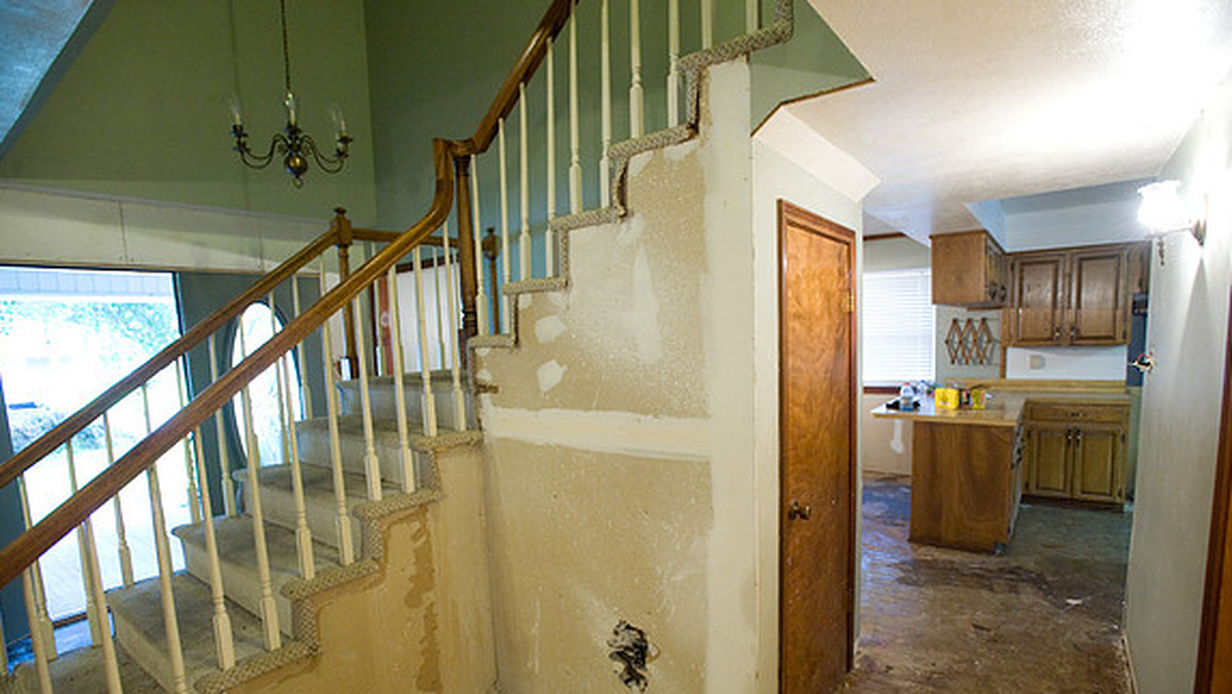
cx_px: 615
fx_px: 588
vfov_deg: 60.7
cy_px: 408
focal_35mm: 18
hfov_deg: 92.6
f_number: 4
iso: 3200
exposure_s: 1/40
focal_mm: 17
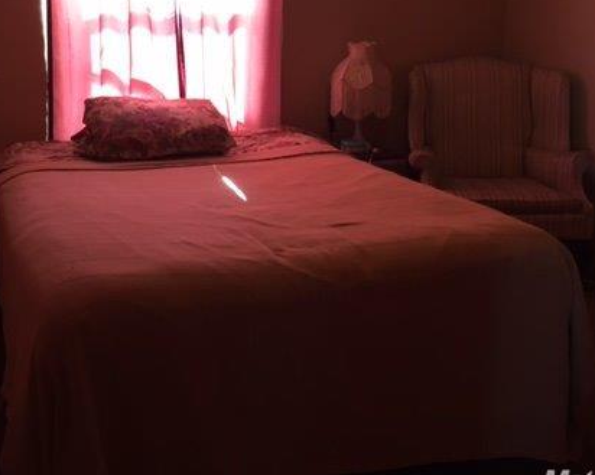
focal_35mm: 44
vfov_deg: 33.8
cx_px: 224
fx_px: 774
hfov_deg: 41.7
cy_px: 152
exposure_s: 1/30
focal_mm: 4.15
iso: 80
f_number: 2.2
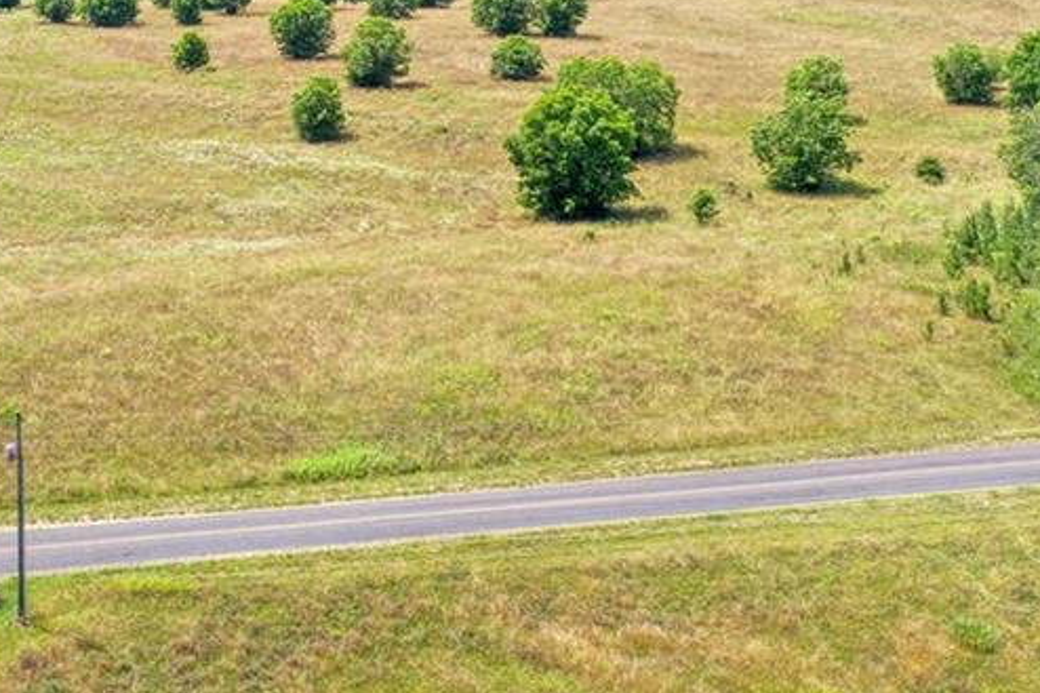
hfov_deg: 32.2
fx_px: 1675
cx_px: 36
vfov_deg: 23.1
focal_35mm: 58
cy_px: 166
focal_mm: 10.26
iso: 100
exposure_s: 1/240
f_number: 5
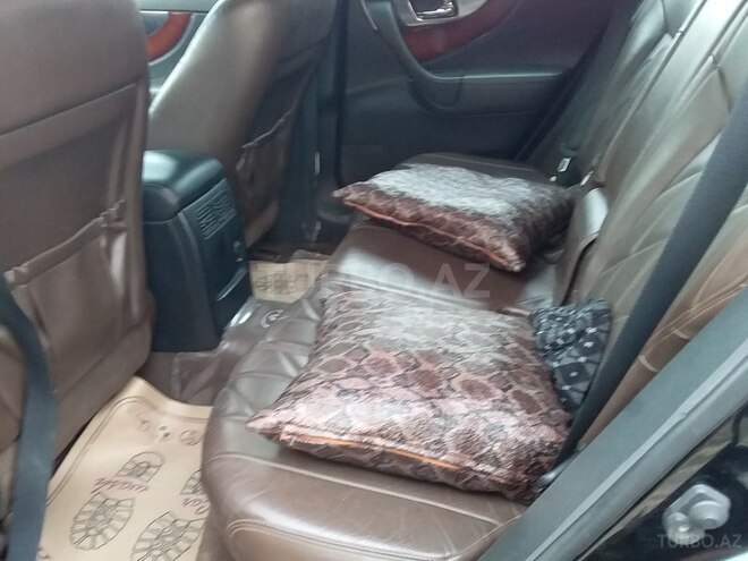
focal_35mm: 31
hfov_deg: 58.4
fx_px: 670
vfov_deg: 45.4
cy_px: 280
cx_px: 374
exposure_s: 1/24
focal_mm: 3.3
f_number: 2.2
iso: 125
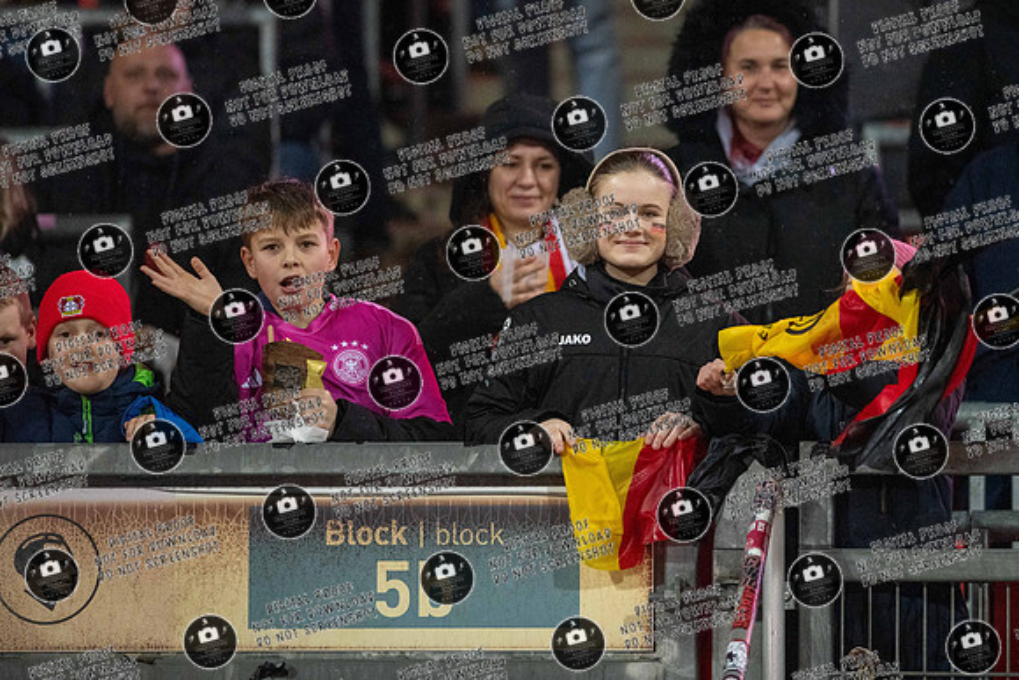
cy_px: 259
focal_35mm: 386
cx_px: 655
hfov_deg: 5.3
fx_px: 10923
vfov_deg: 3.6
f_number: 3.2
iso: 2500
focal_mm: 300
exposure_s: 1/1250
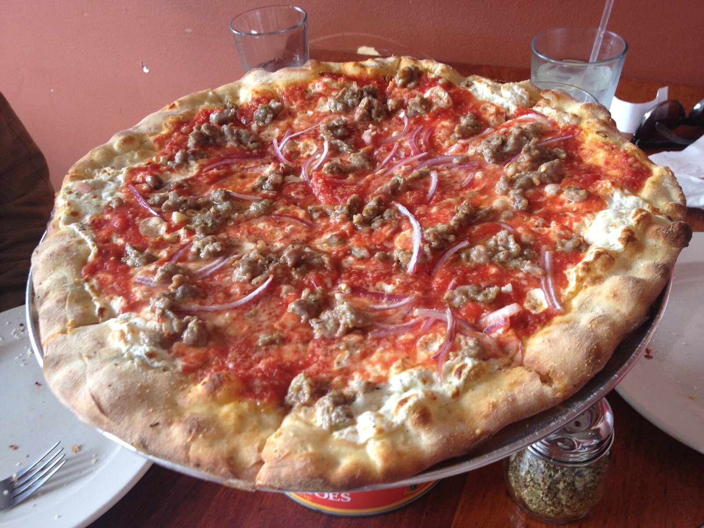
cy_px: 264
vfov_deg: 40.7
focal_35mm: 35
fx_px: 712
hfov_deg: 52.6
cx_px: 352
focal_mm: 4.28
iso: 50
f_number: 2.4
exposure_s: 1/20
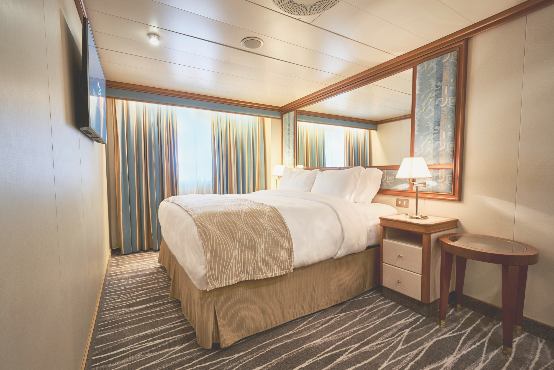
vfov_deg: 77.3
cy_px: 185
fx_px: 231
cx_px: 277
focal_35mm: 15
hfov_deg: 100.4
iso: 100
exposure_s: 1/2
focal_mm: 10
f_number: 6.3
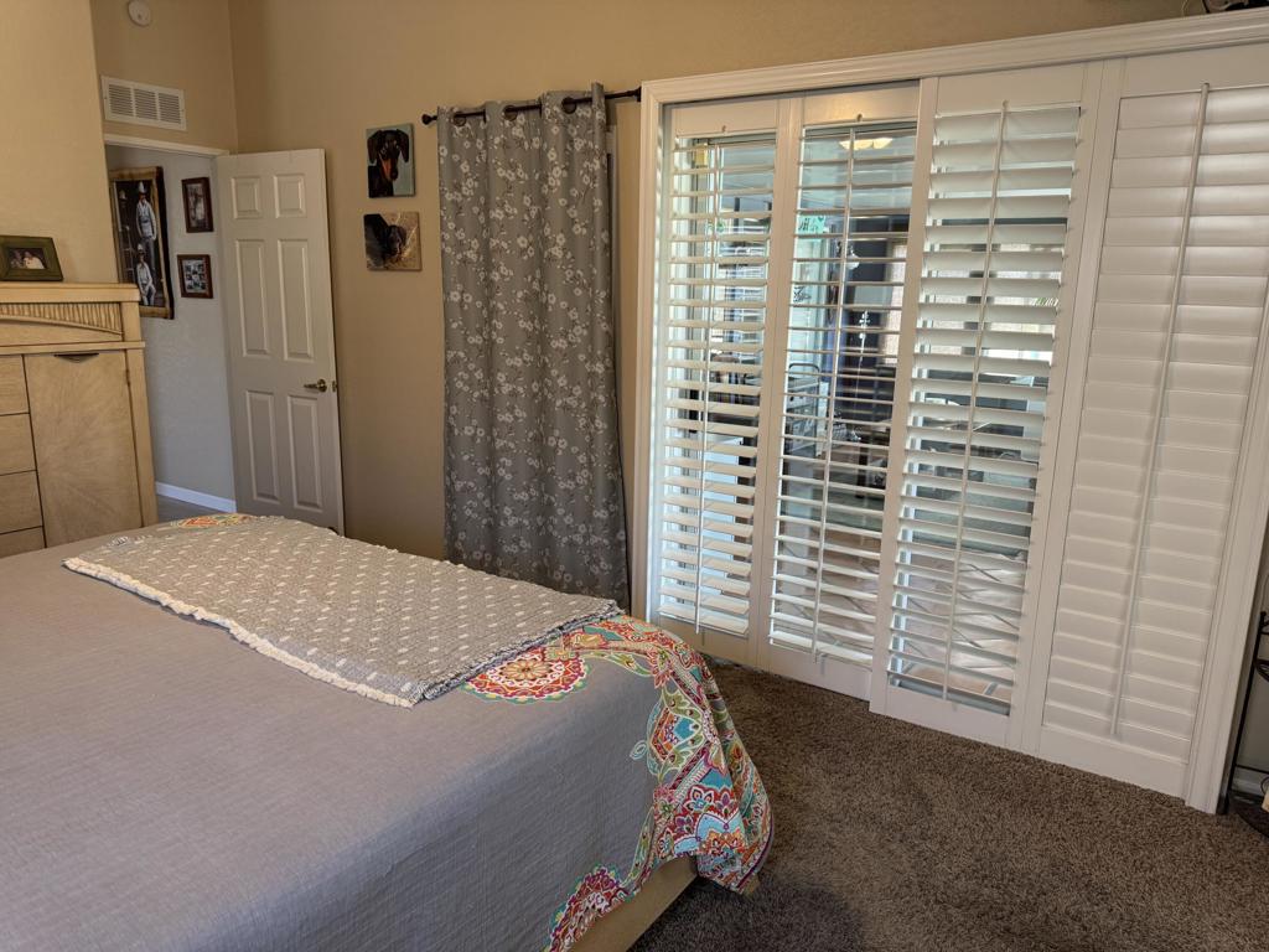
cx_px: 634
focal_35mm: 24
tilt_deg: -12.5
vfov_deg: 56.8
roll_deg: -0.8
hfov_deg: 71.6
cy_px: 476
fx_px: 880
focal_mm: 6.76
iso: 200
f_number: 1.78
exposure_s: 1/60
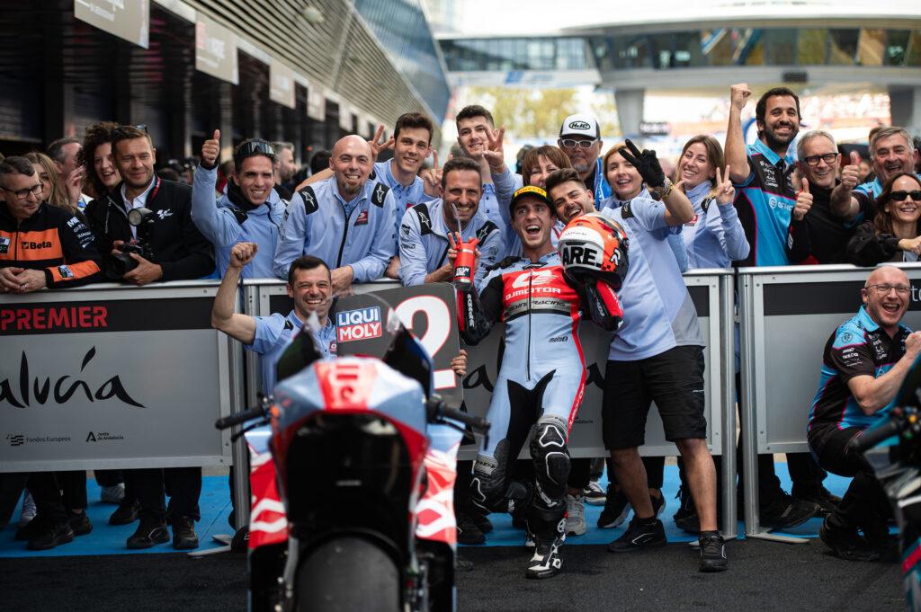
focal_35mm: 85
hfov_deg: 23.9
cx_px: 460
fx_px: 2173
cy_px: 306
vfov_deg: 16.0
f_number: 3.2
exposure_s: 1/640
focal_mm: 85
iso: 160
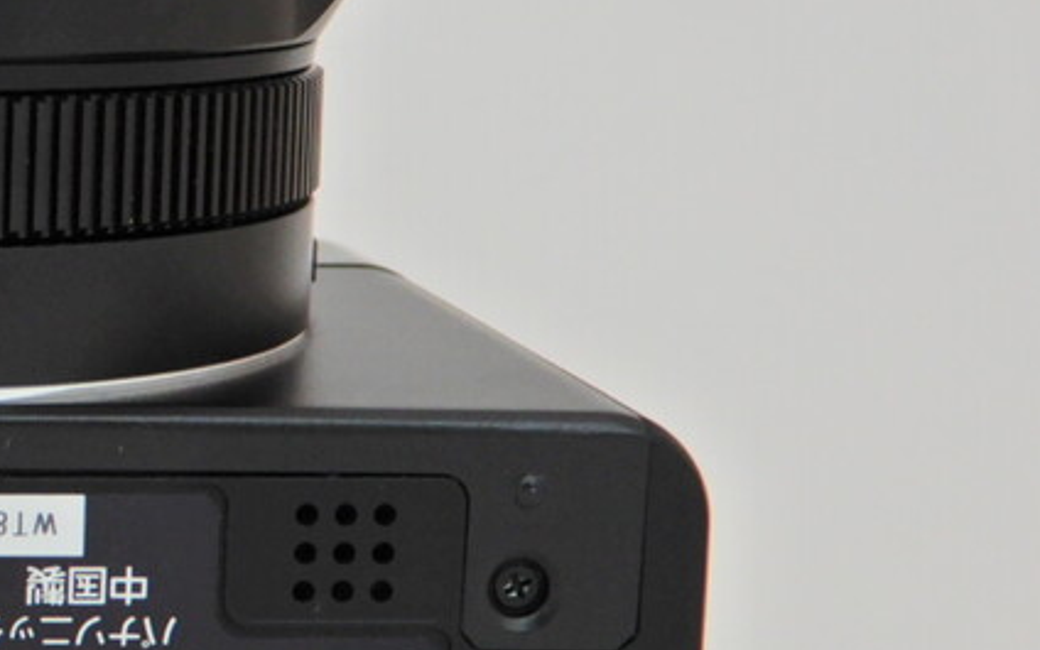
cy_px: 373
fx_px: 3231
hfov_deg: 17.2
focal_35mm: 114
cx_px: -324
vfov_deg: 11.5
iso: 110
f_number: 4
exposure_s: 1/30
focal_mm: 6.8
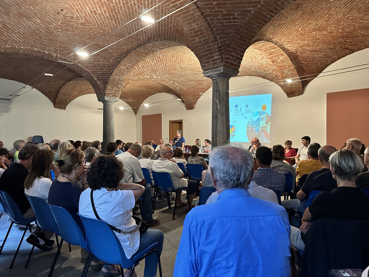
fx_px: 256
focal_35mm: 24
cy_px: 138
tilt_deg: +0.1
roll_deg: +0.5
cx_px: 184
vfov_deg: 56.8
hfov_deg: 71.6
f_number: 1.78
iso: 800
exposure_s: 1/50
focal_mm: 6.86
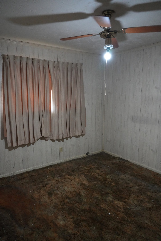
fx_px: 168
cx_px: 80
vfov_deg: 71.5
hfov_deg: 51.3
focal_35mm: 25
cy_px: 120
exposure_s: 1/160
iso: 8000
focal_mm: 25
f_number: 4
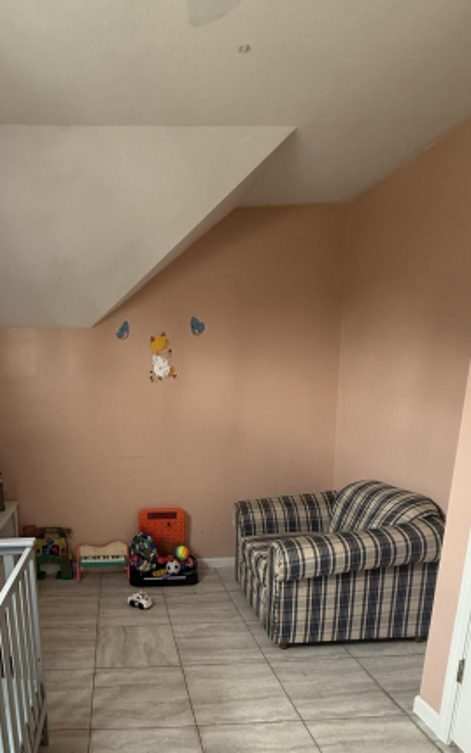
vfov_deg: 74.4
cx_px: 124
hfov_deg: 51.0
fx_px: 472
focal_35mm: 23
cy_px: 512
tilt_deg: -13.5
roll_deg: +1.3
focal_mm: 2.22
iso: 320
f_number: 2.2
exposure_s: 1/69
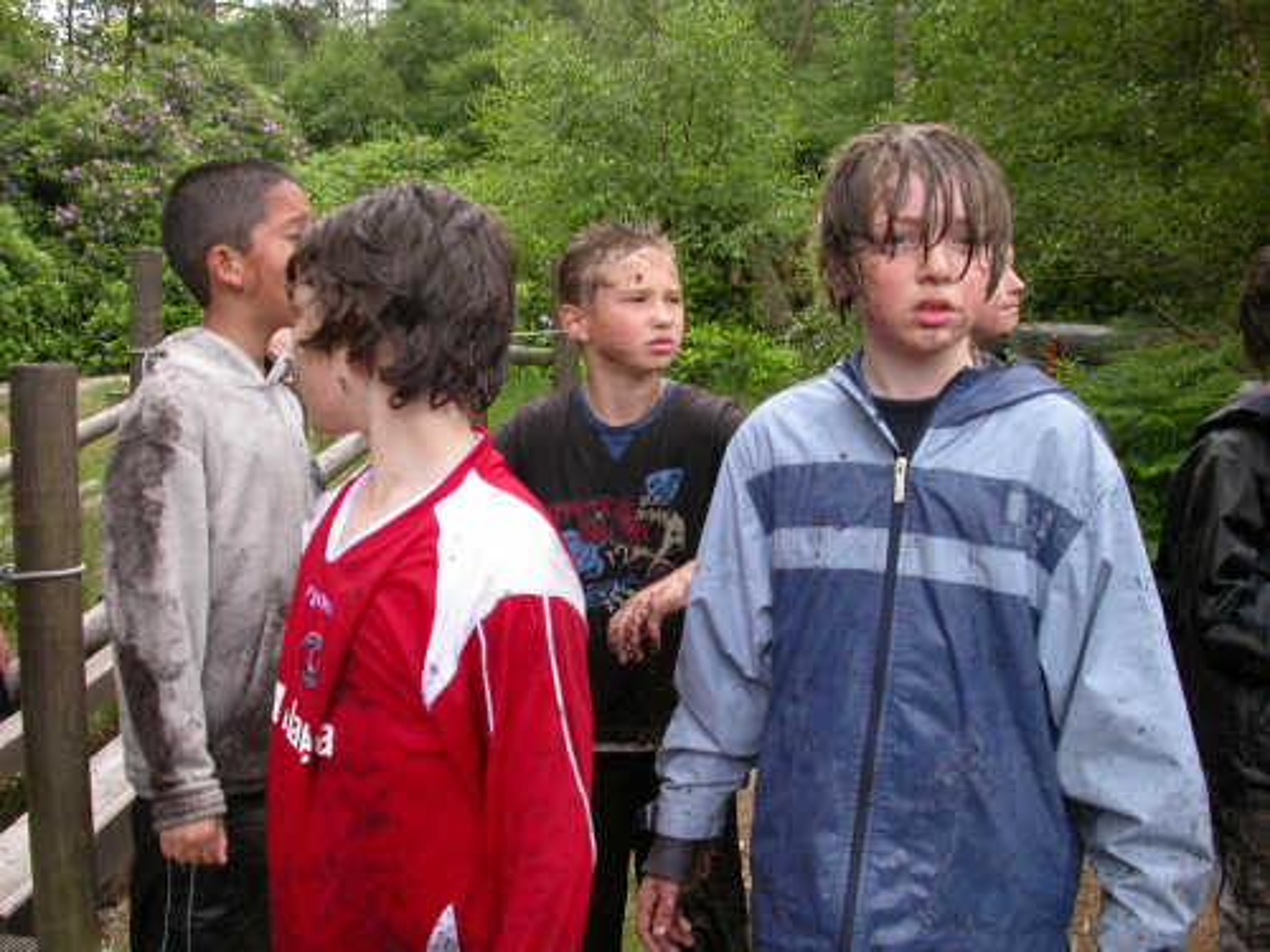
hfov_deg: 49.0
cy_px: 476
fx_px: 1394
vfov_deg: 37.7
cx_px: 635
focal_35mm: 38
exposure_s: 1/110
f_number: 3.7
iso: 100
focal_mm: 7.85
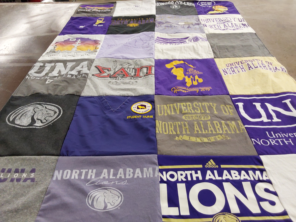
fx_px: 239
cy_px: 111
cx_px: 148
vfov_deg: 49.7
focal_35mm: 28
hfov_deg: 63.4
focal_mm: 2.91
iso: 160
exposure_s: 1/60
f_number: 1.9
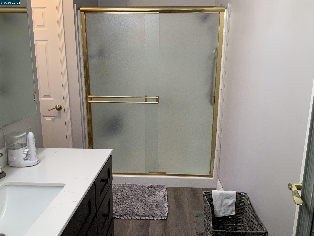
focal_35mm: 29
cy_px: 118
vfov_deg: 48.2
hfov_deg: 61.7
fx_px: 263
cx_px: 157
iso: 50
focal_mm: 3
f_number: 1.8
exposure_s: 1/60
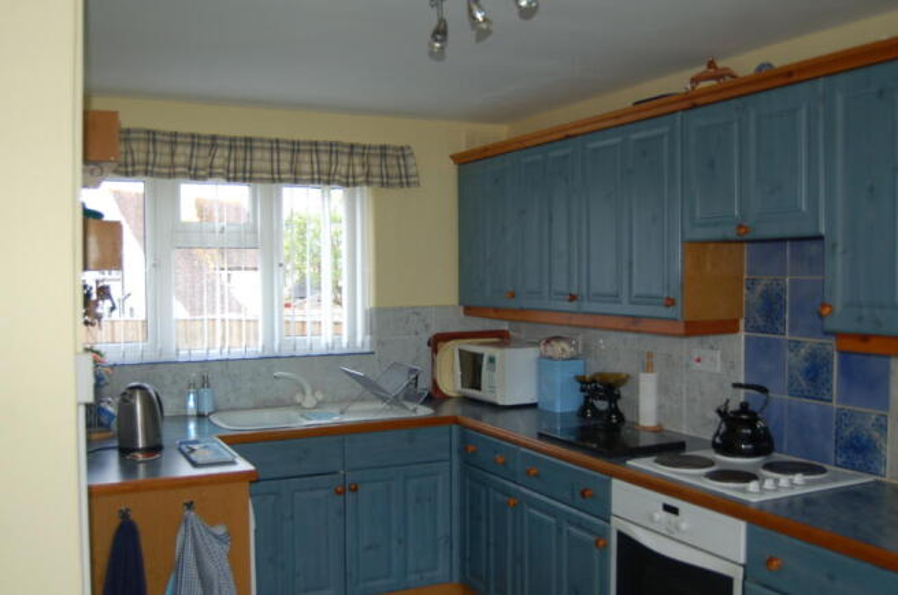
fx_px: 859
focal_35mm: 34
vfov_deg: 38.2
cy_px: 298
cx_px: 449
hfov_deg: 55.2
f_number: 3.8
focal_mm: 23
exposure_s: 1/60
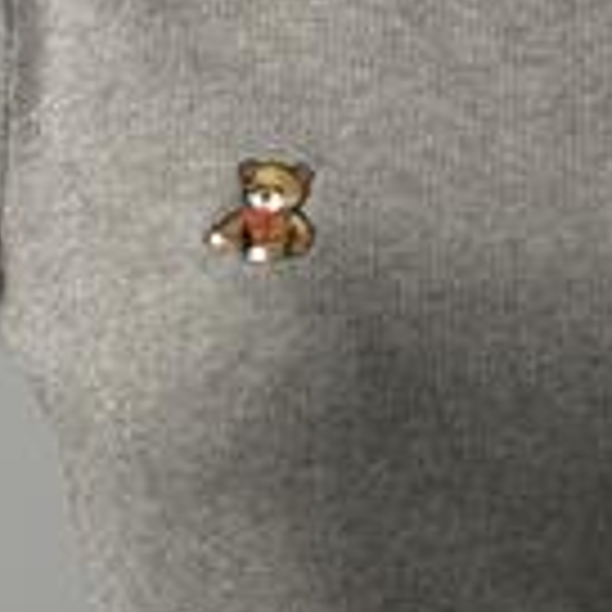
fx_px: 2580
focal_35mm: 129
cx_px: 504
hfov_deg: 13.4
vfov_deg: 13.3
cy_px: 632
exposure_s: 1/100
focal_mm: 6.86
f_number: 1.78
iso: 100
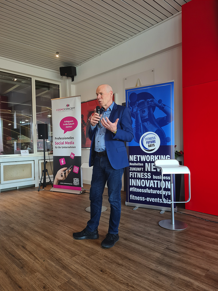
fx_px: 218
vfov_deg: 67.3
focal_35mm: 26
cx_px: 109
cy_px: 146
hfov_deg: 53.1
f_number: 1.8
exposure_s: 1/100
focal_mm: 5.4
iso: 250
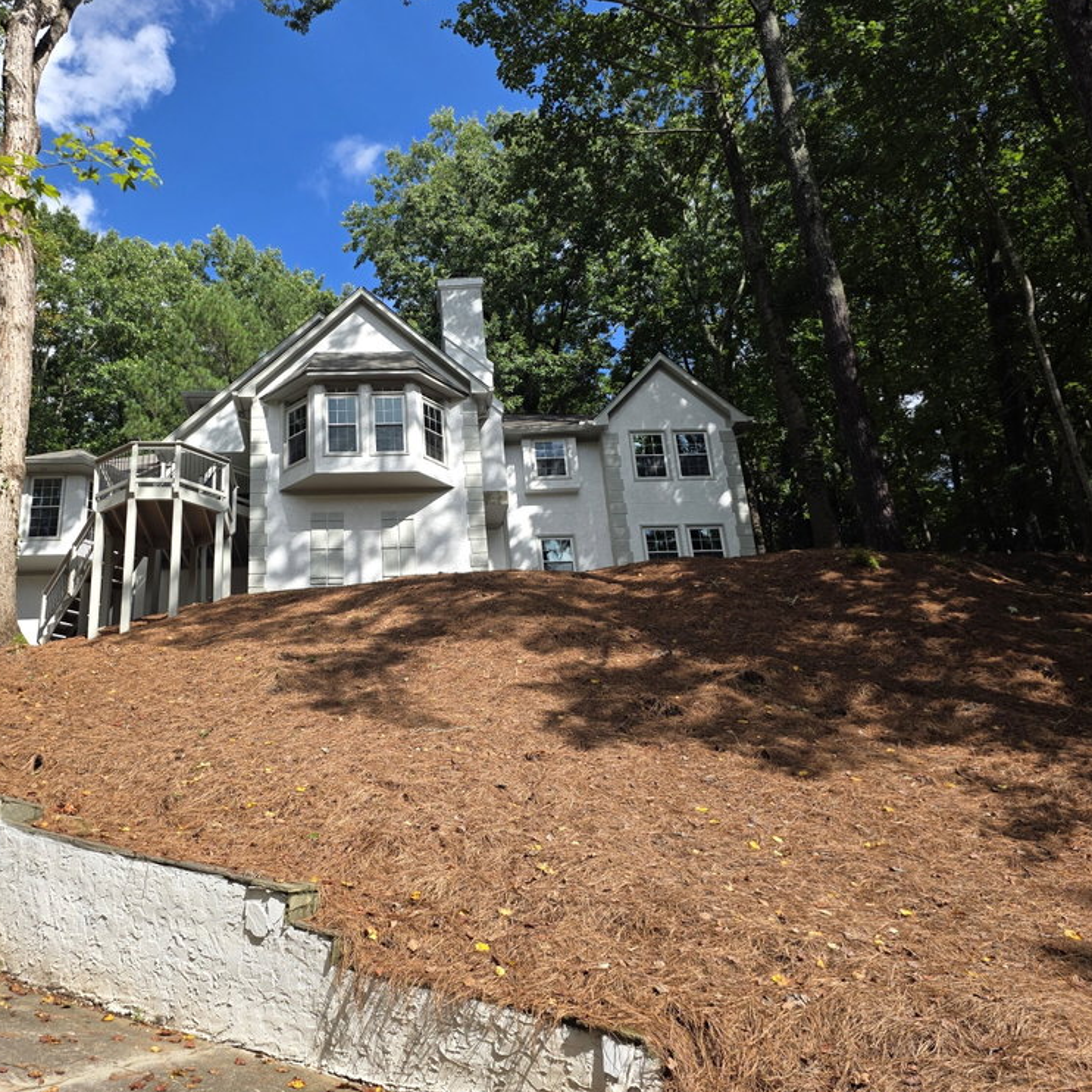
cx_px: 423
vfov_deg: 57.3
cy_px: 538
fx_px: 999
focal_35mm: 28
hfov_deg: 56.7
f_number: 1.7
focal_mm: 6.25
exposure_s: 1/3117
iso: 80
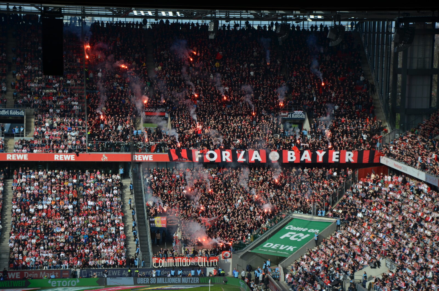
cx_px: 220
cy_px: 146
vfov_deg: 12.1
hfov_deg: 18.2
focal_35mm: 112
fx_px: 1369
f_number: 6.3
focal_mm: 75
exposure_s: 1/640
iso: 200
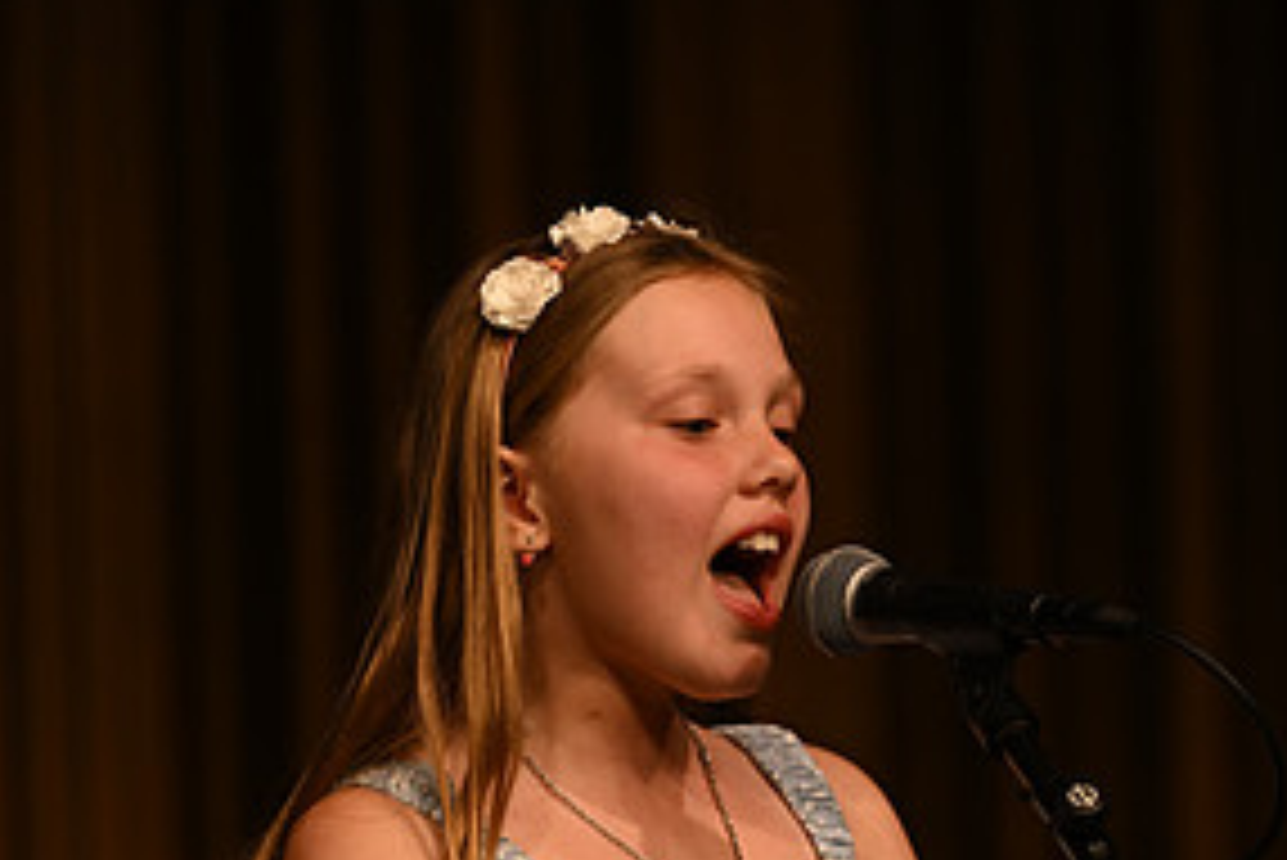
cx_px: 868
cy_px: 808
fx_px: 14485
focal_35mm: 405
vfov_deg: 3.4
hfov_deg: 5.1
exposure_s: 1/400
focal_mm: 200
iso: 640
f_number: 2.8
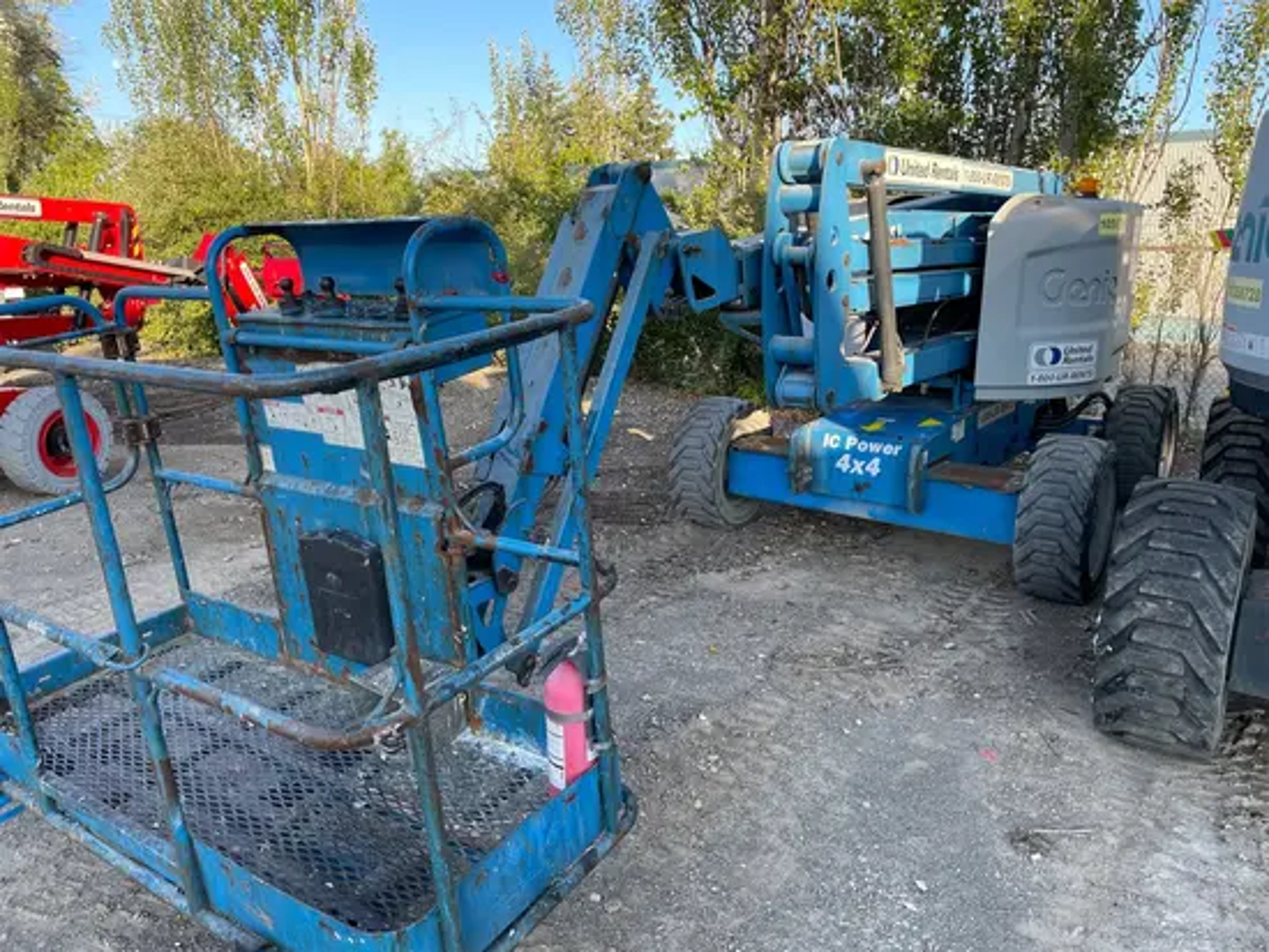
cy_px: 476
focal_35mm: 26
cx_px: 634
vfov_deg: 53.1
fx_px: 954
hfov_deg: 67.3
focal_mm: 4.2
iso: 32
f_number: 1.6
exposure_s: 1/376
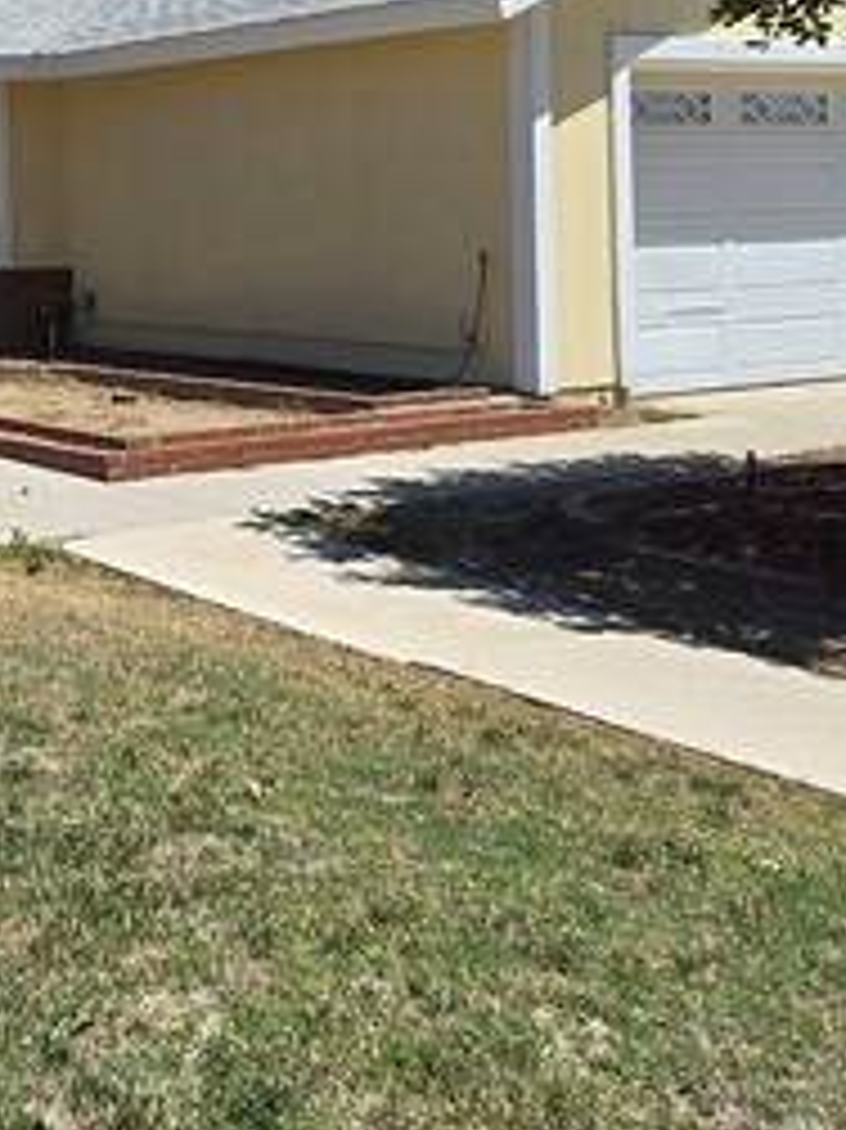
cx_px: -117
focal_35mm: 53
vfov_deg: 34.9
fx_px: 1729
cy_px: 198
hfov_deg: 25.3
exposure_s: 1/3042
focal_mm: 2.2
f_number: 2.2
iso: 50
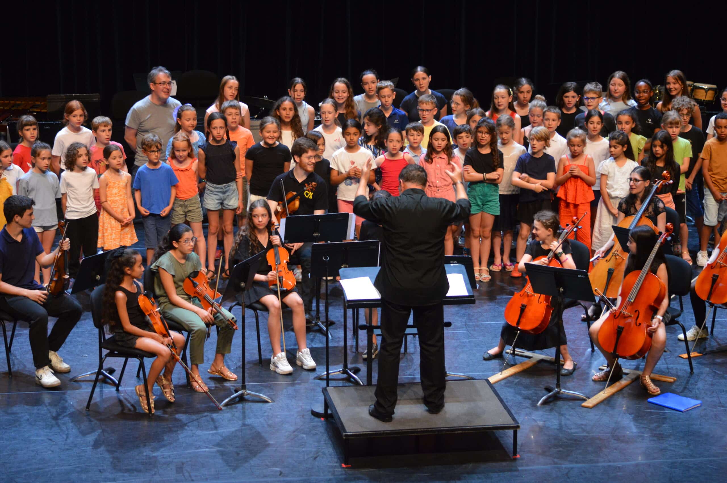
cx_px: 364
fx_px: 2118
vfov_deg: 13.0
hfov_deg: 19.5
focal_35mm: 105
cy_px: 242
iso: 1250
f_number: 4.5
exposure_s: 1/60
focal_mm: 70
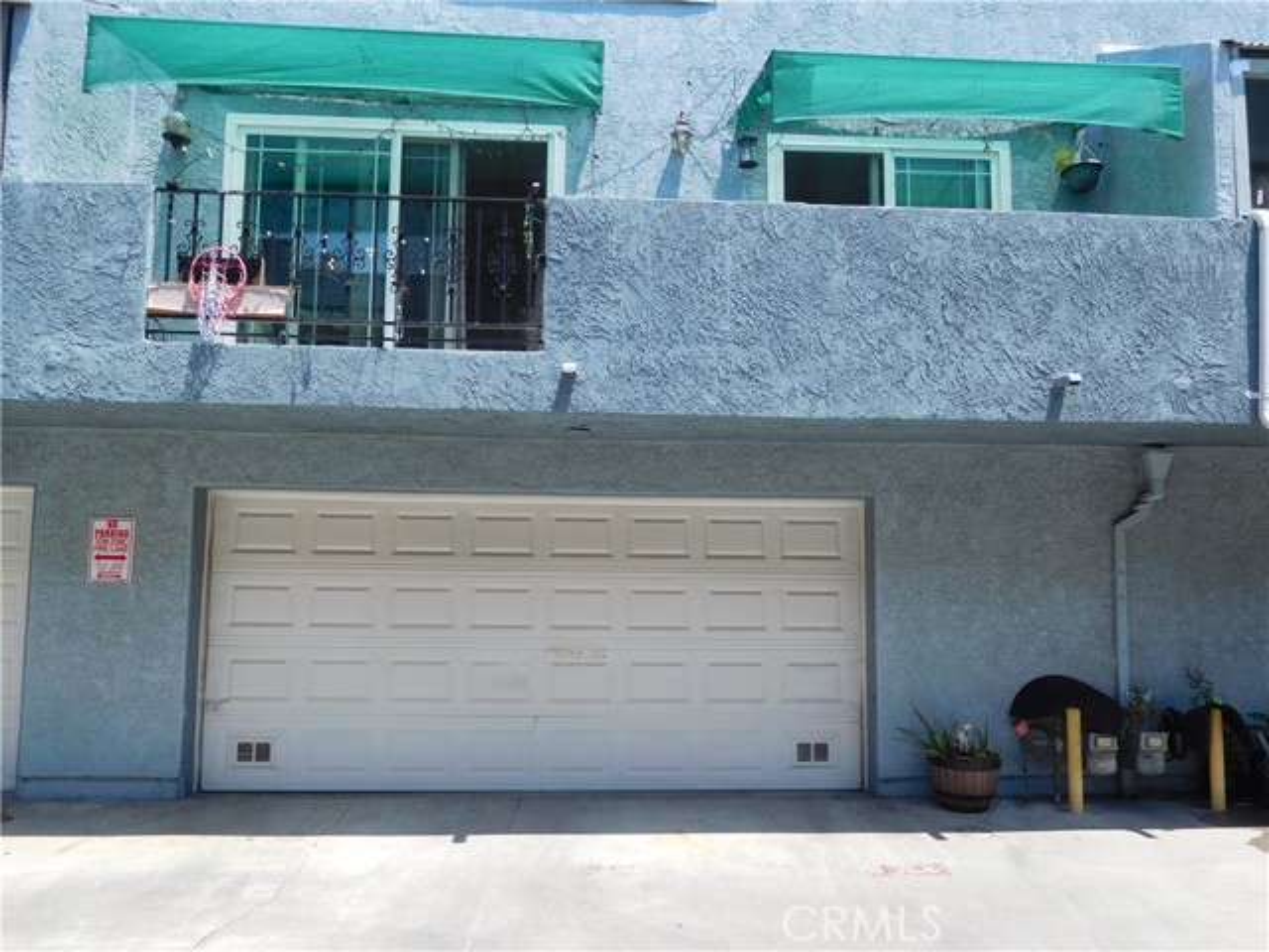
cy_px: 476
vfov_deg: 54.9
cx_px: 634
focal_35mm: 25
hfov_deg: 69.4
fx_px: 916
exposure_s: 1/800
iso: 125
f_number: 3.4
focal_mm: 4.5
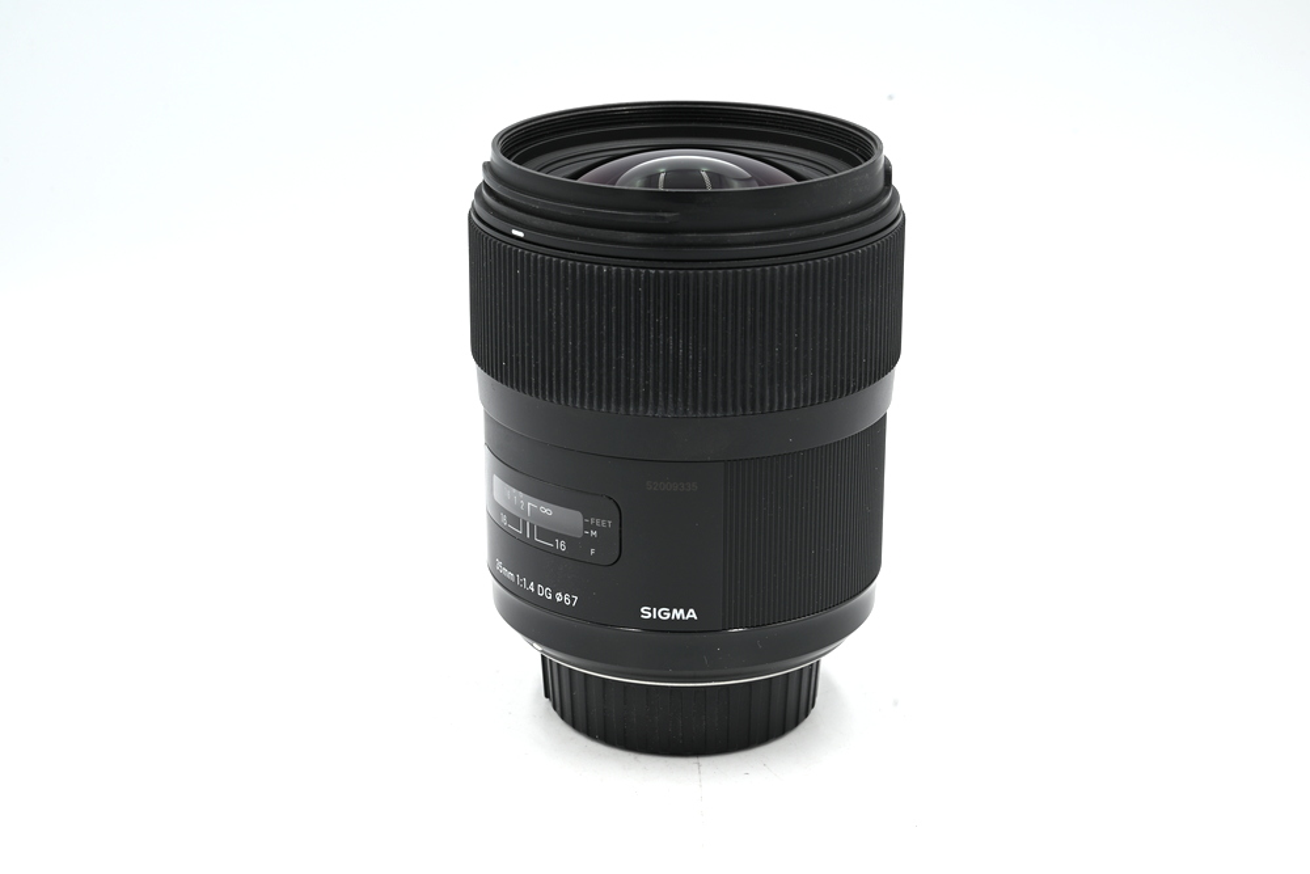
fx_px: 2475
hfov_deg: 29.7
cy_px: 437
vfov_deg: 20.0
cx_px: 655
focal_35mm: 68
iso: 100
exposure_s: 1/15
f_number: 14
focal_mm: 68
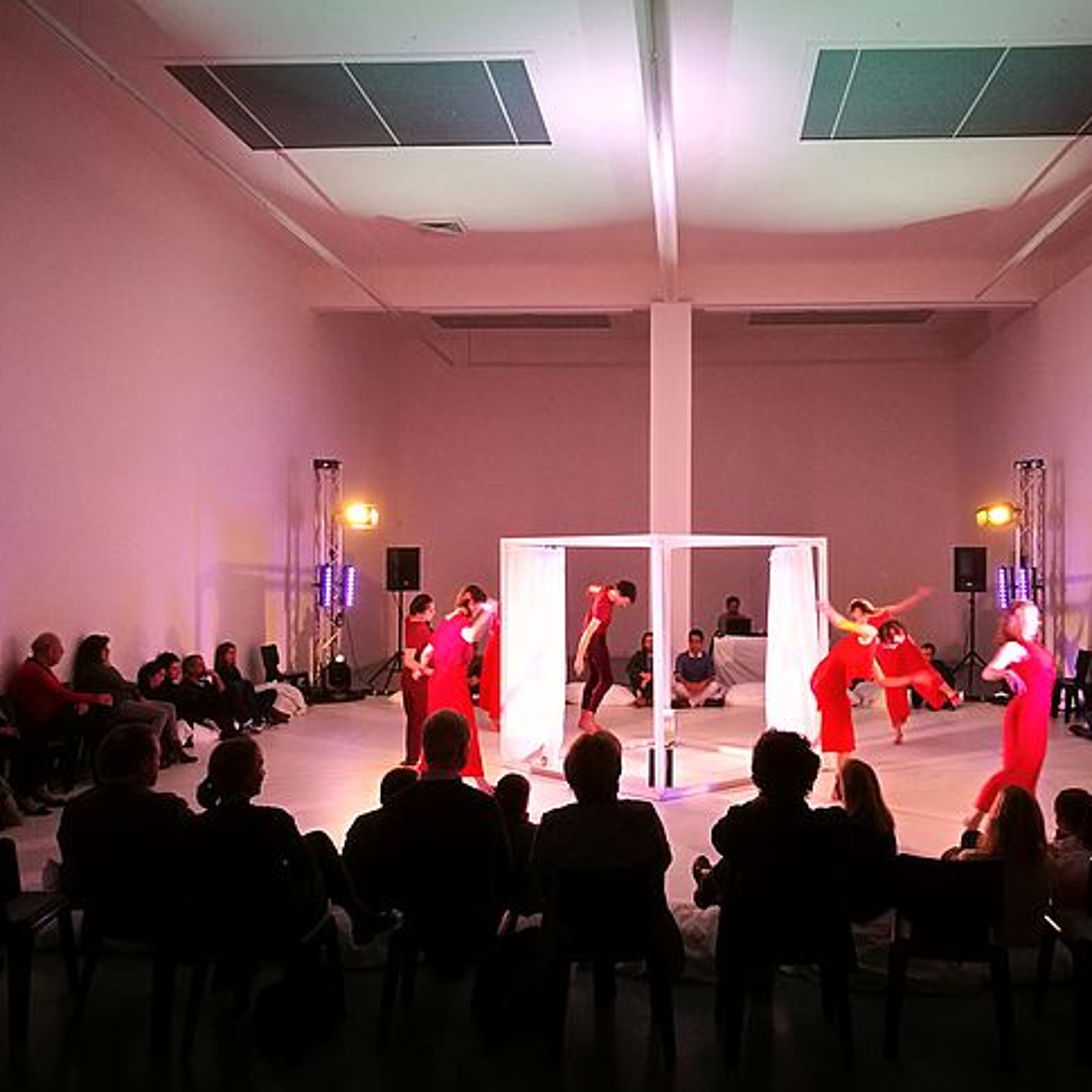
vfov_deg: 51.1
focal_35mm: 32
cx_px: 626
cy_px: 547
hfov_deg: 50.9
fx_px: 1142
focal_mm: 4.5
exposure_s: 1/30
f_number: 2.2
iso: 400
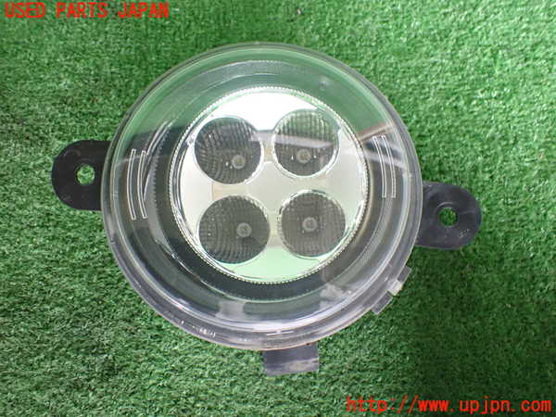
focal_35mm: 30
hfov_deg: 60.0
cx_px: 278
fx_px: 482
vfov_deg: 46.8
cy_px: 208
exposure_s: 1/100
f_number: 2.3
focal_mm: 5.4
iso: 800
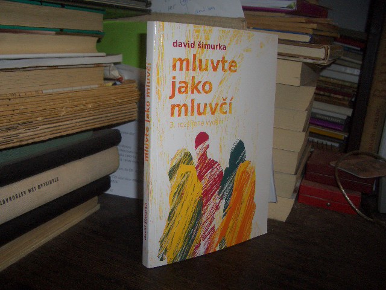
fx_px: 390
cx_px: 193
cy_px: 145
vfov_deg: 40.7
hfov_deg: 52.6
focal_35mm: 35
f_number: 2.6
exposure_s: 1/60
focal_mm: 5.8
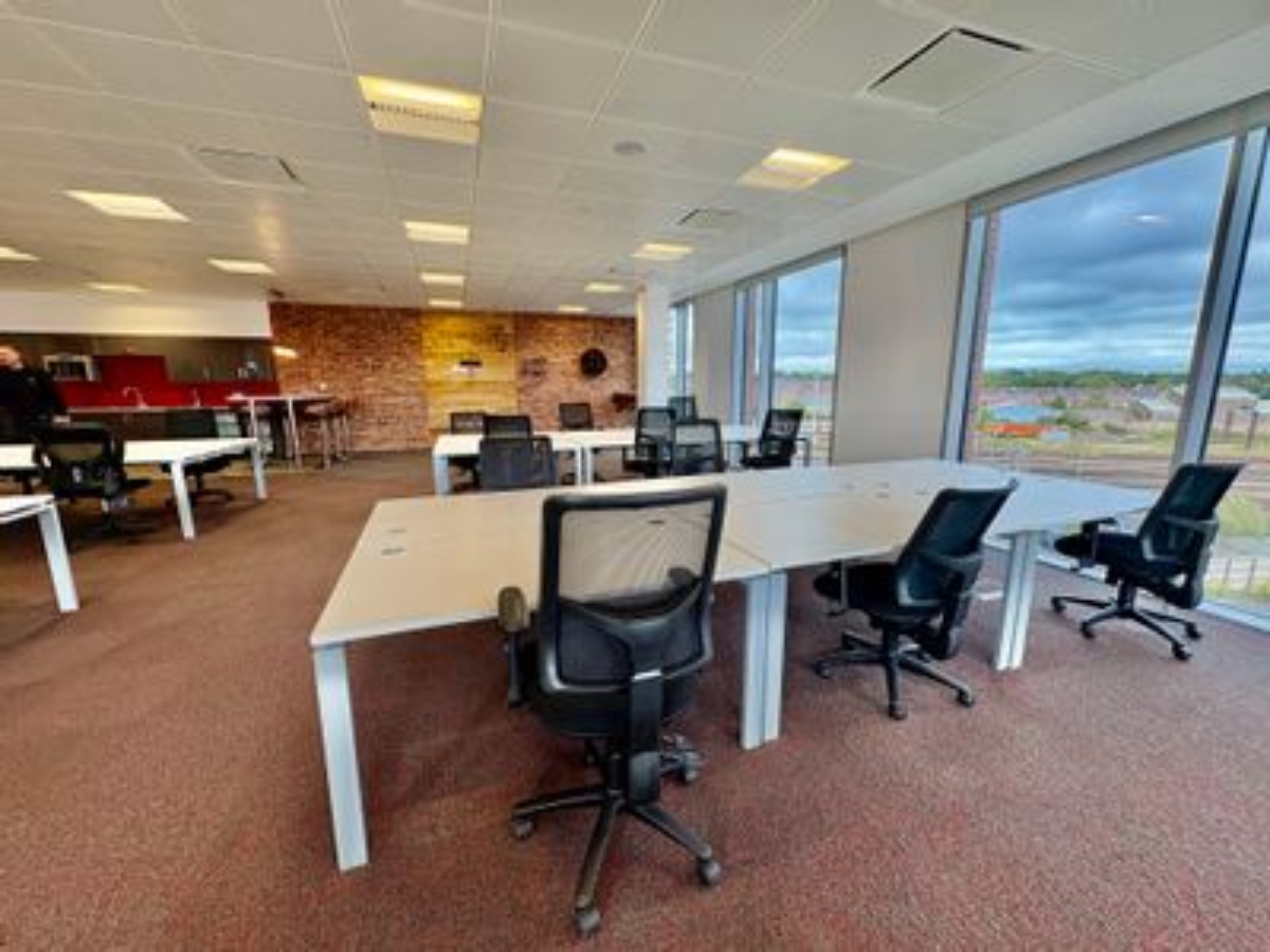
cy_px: 476
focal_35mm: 14
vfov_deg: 85.7
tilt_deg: -11.4
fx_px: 514
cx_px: 635
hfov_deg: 102.1
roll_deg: -0.2
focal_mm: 2.22
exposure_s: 1/100
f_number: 2.2
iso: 80
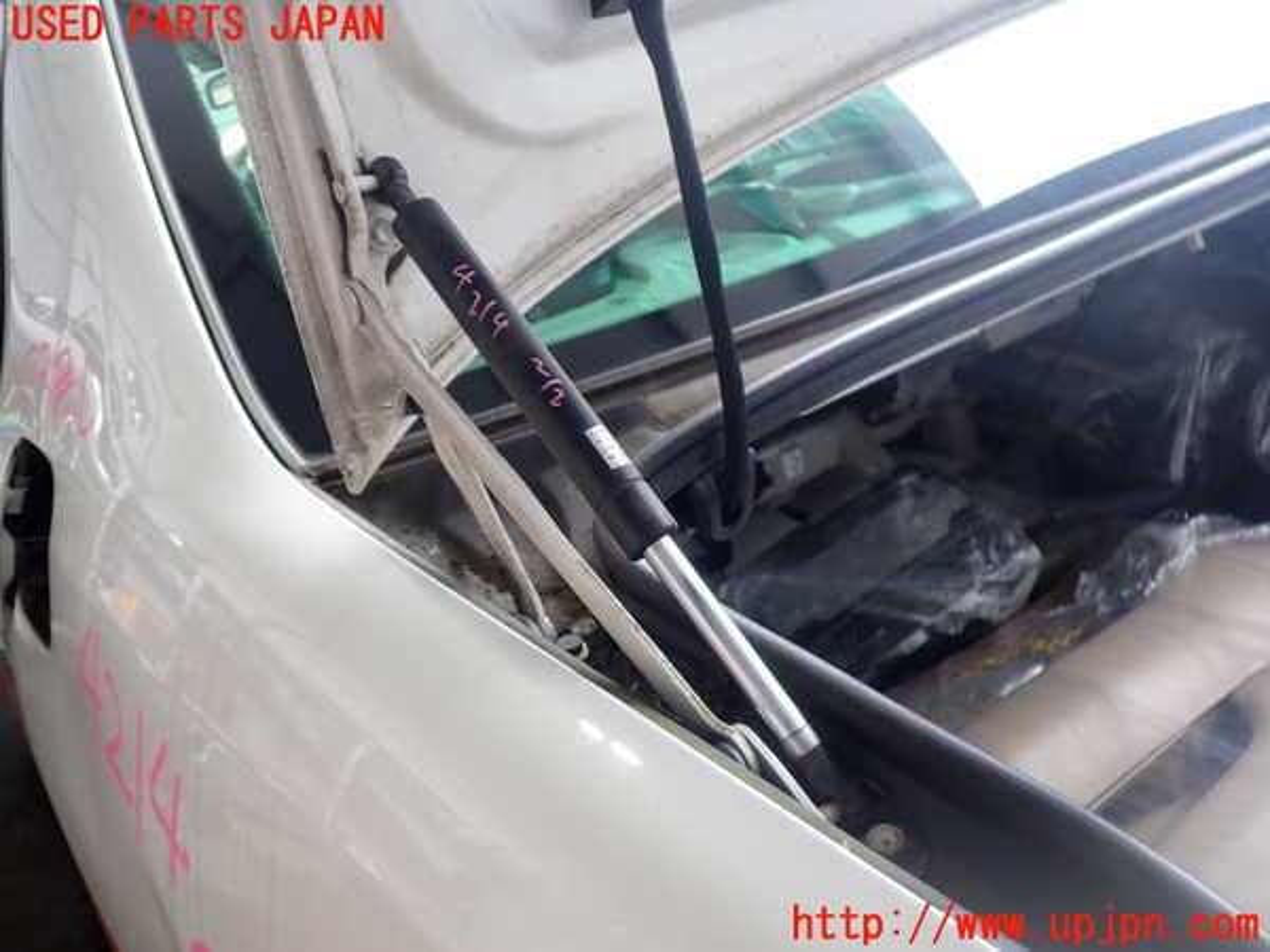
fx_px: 1101
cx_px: 635
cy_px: 476
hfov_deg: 60.0
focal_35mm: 30
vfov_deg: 46.8
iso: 160
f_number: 2.3
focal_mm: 5.4
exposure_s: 1/125
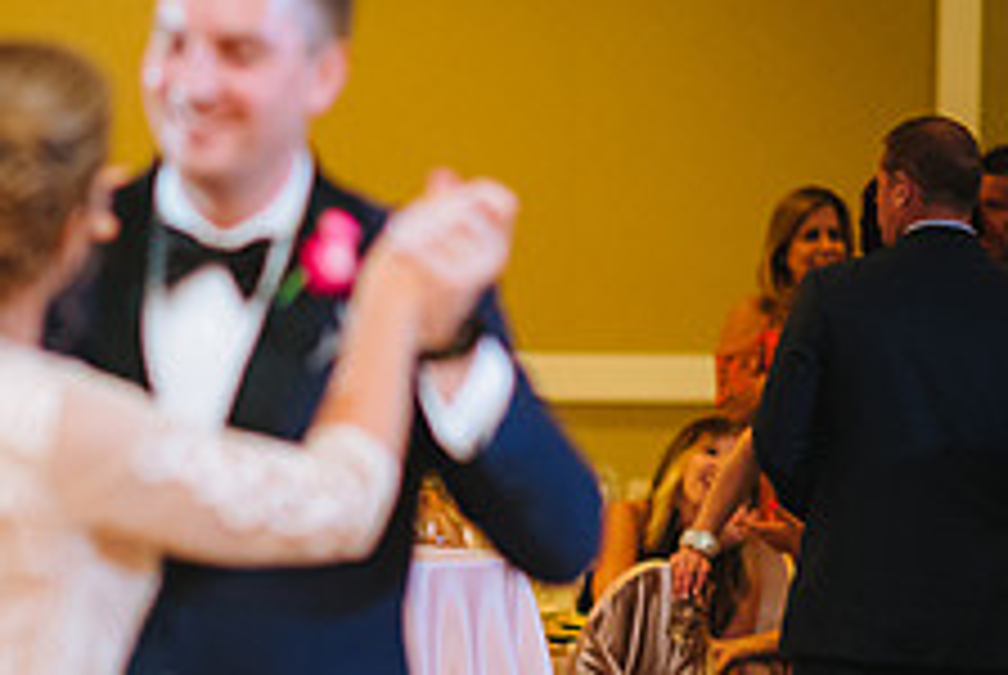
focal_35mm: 220
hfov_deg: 9.2
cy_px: 650
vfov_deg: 6.2
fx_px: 6168
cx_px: -135
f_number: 2
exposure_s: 1/80
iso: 800
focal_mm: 85
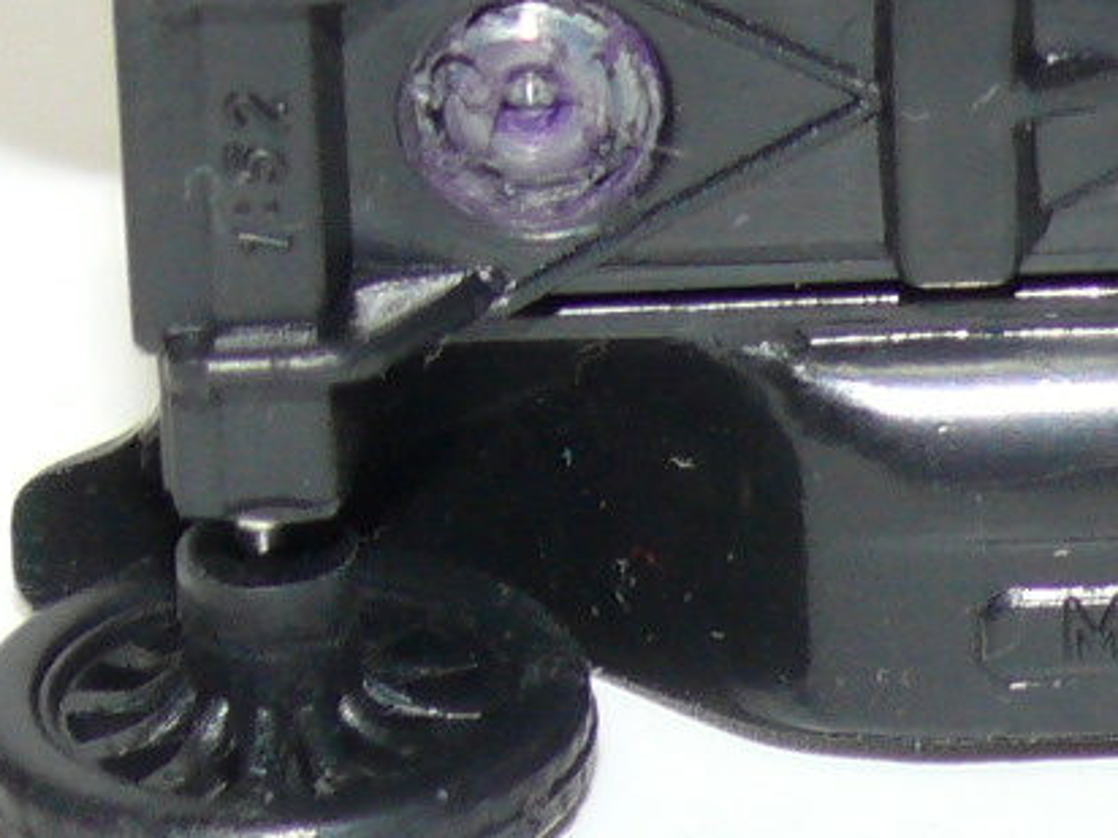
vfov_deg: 4.0
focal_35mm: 369
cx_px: 1313
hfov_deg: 5.3
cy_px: -114
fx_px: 11918
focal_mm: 13
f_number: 4
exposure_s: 1/30
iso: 100
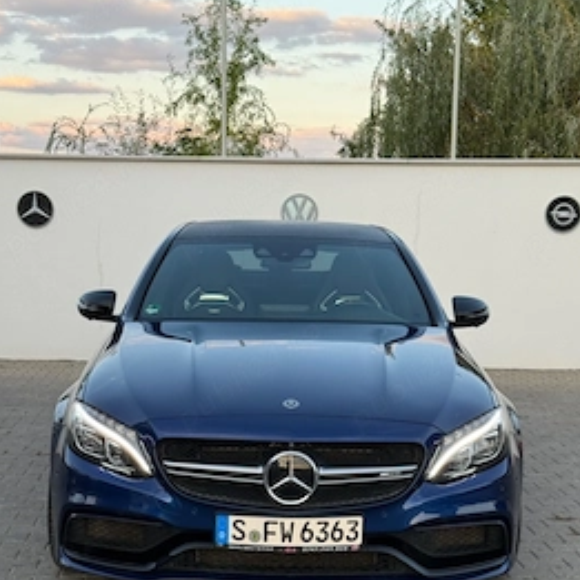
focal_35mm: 65
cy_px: 402
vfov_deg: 26.3
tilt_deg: -8.7
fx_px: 1232
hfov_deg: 26.5
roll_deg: -0.4
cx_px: 293
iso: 64
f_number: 1.78
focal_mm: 6.76
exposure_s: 1/499
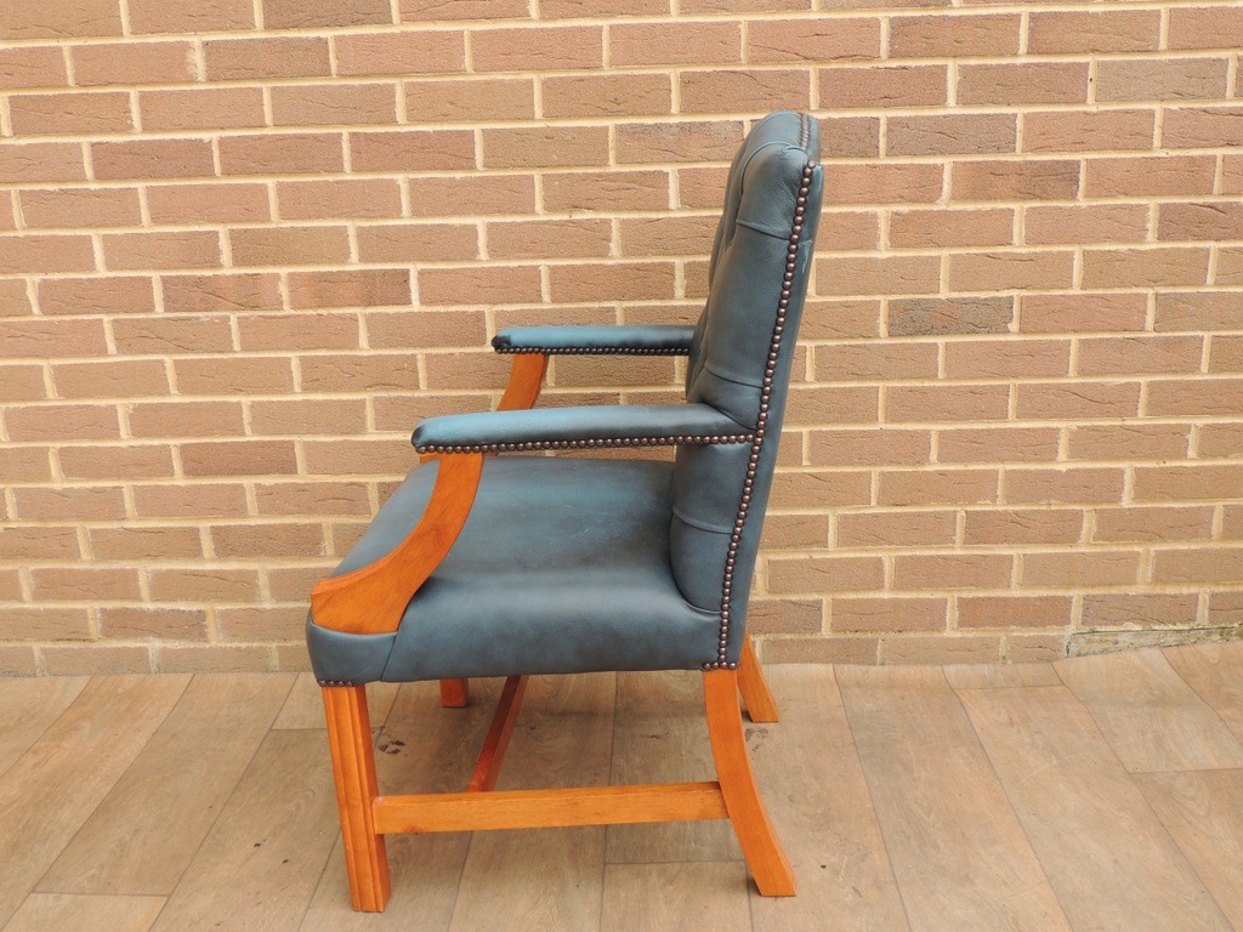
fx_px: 1185
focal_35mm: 33
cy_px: 466
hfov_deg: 55.4
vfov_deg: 42.9
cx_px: 622
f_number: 3.2
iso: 100
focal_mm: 5.8
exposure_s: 1/100
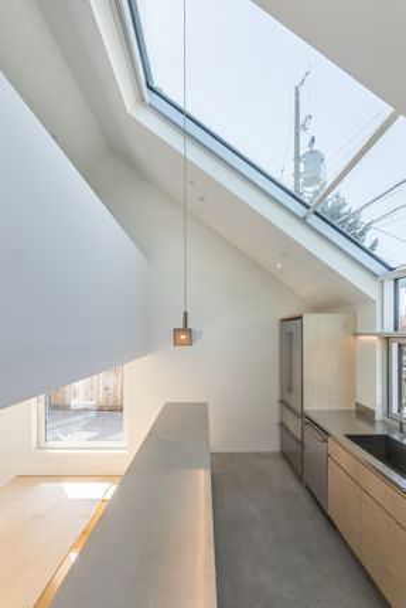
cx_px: 203
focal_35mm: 14
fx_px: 237
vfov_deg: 104.2
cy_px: 304
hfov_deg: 81.3
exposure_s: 1/50
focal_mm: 14
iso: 100
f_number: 11
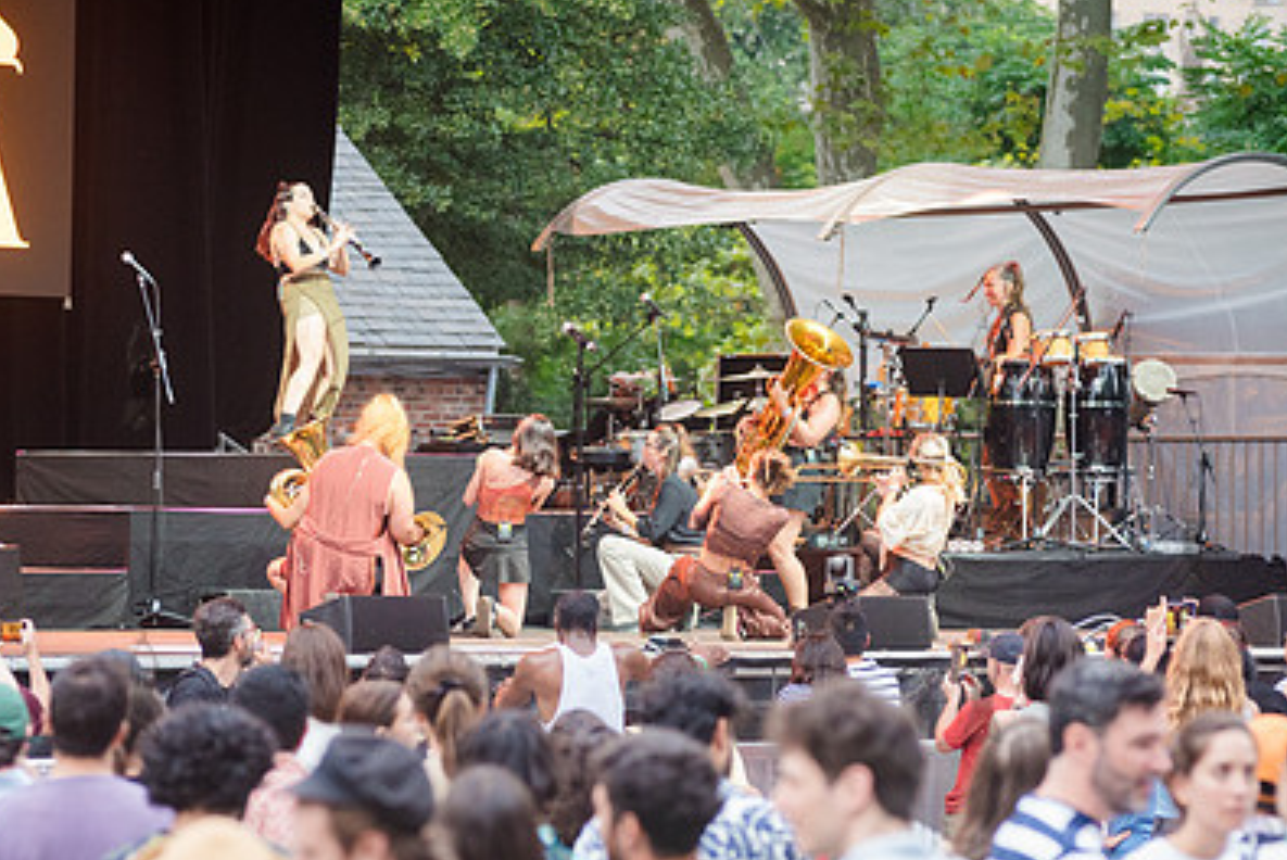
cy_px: 529
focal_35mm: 198
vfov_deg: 6.9
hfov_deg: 10.4
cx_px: 560
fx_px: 7083
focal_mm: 135
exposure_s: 1/250
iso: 2000
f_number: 4
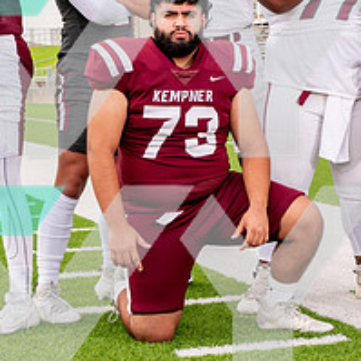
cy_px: 63
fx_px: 1227
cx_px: 345
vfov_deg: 16.6
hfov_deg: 16.5
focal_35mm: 104
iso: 125
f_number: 7.1
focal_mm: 42
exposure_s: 1/320
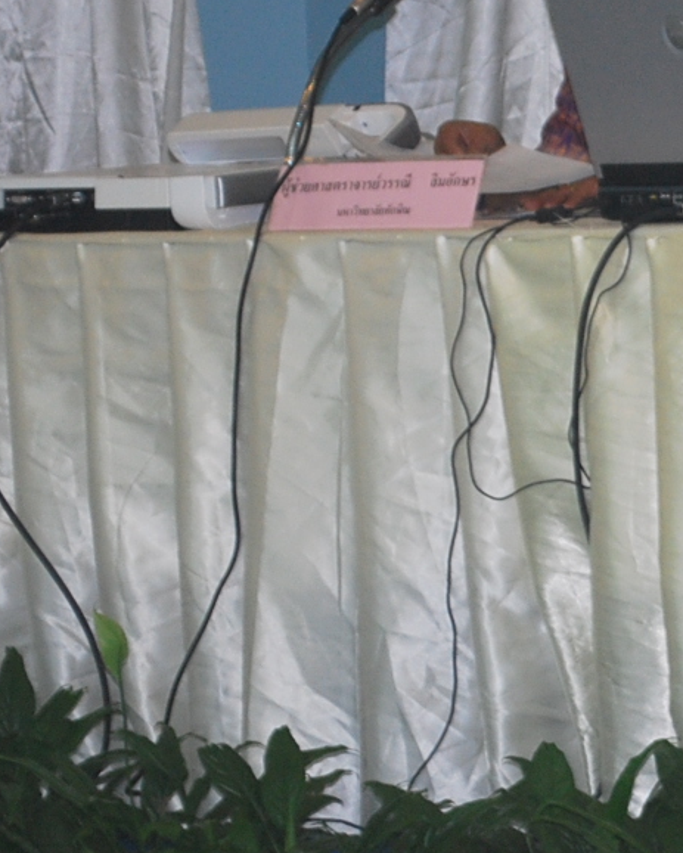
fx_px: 6554
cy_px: 199
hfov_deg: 5.9
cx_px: 1058
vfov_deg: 7.4
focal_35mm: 260
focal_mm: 55
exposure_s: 1/20
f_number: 5.6
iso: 400
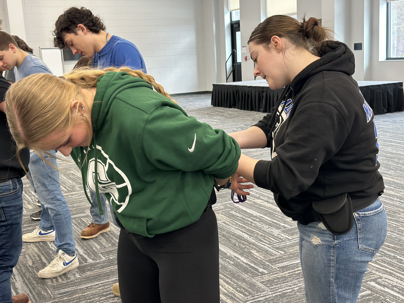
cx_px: 202
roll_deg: +3.0
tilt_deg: -10.1
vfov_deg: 30.3
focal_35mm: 48
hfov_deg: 39.7
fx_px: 560
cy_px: 152
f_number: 1.78
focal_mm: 6.86
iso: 160
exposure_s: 1/60
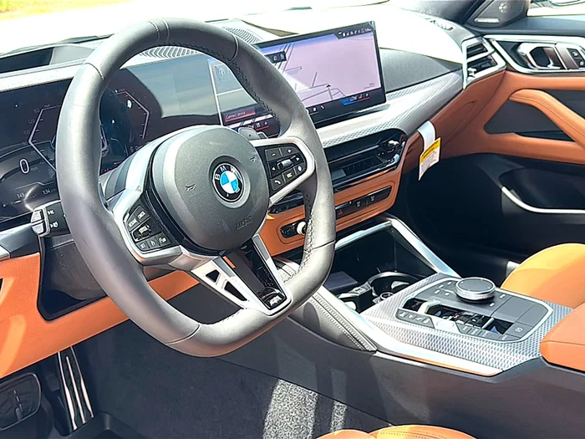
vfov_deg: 38.7
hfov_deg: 50.1
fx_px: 625
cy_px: 220
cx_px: 292
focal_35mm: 37
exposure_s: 1/888
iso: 125
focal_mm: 6.86
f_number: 1.78
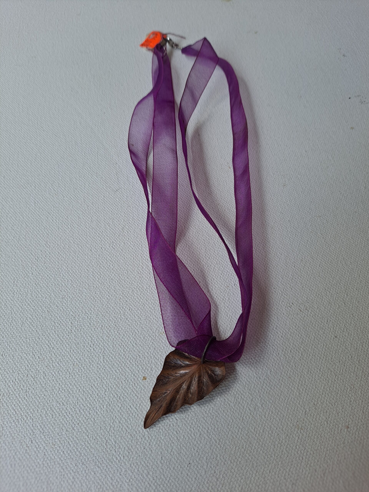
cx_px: 184
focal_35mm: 25
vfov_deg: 69.4
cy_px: 246
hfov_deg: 54.9
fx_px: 355
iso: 32
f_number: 2
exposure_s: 1/195
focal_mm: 4.6
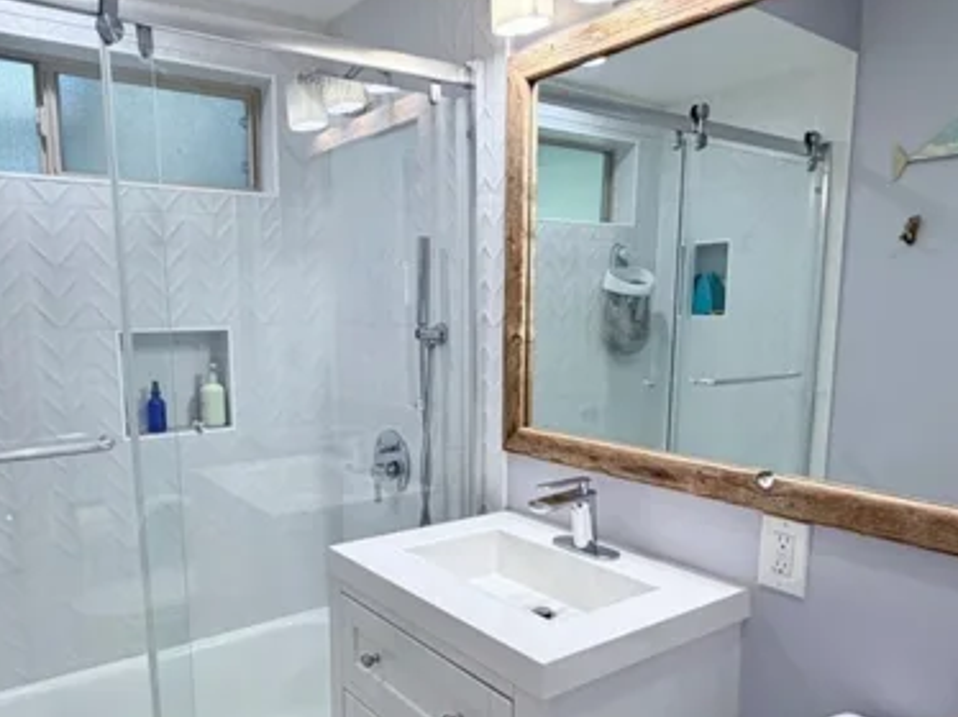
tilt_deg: -8.2
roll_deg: +1.1
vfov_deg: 49.5
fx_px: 774
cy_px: 423
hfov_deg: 63.4
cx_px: 439
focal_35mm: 28
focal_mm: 2.22
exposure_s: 1/120
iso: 125
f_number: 2.2
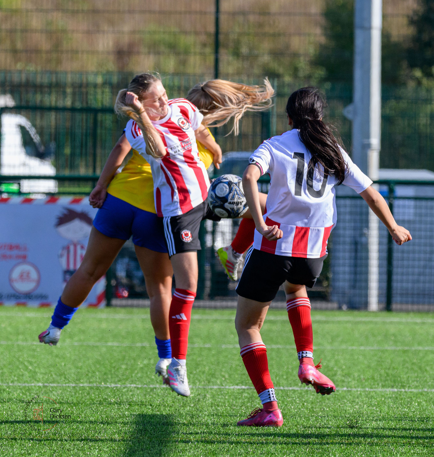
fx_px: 7376
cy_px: 152
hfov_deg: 3.4
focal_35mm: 507
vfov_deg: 3.5
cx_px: 194
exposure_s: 1/2000
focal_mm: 230
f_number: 5
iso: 720
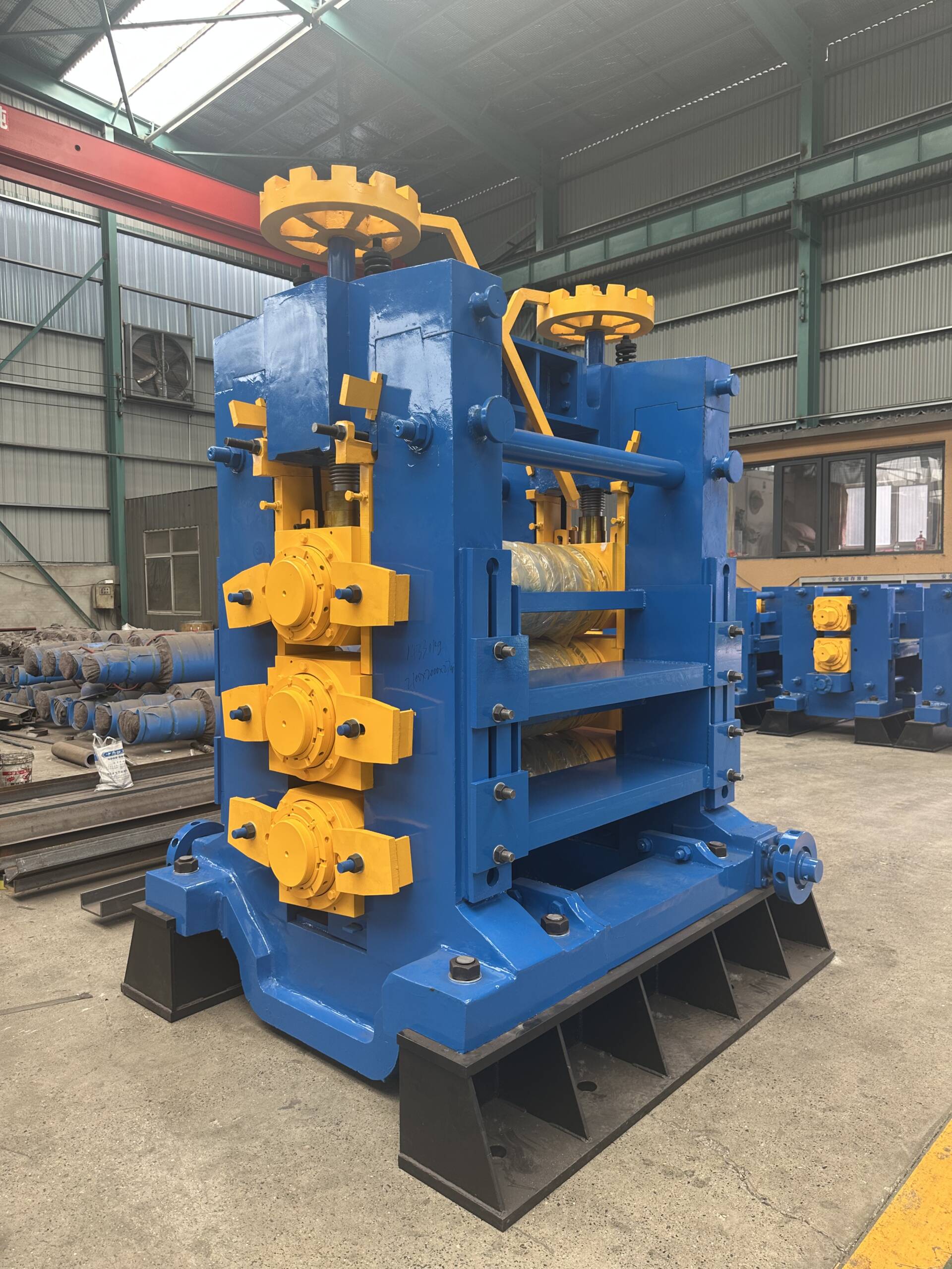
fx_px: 880
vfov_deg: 71.6
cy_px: 634
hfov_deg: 56.8
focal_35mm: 24
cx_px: 476
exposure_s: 1/121
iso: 100
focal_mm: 6.86
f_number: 1.78
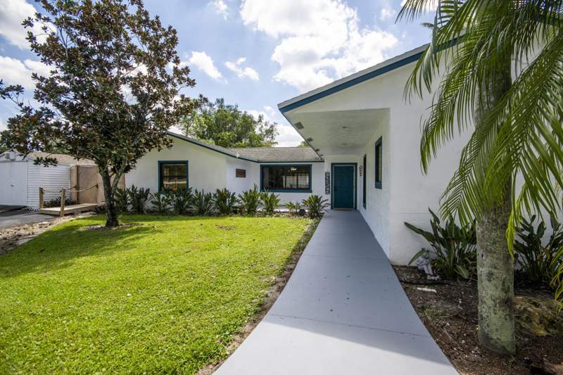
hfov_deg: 100.4
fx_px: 235
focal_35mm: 15
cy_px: 188
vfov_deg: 77.3
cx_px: 282
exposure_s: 1/320
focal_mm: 10
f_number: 8
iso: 100
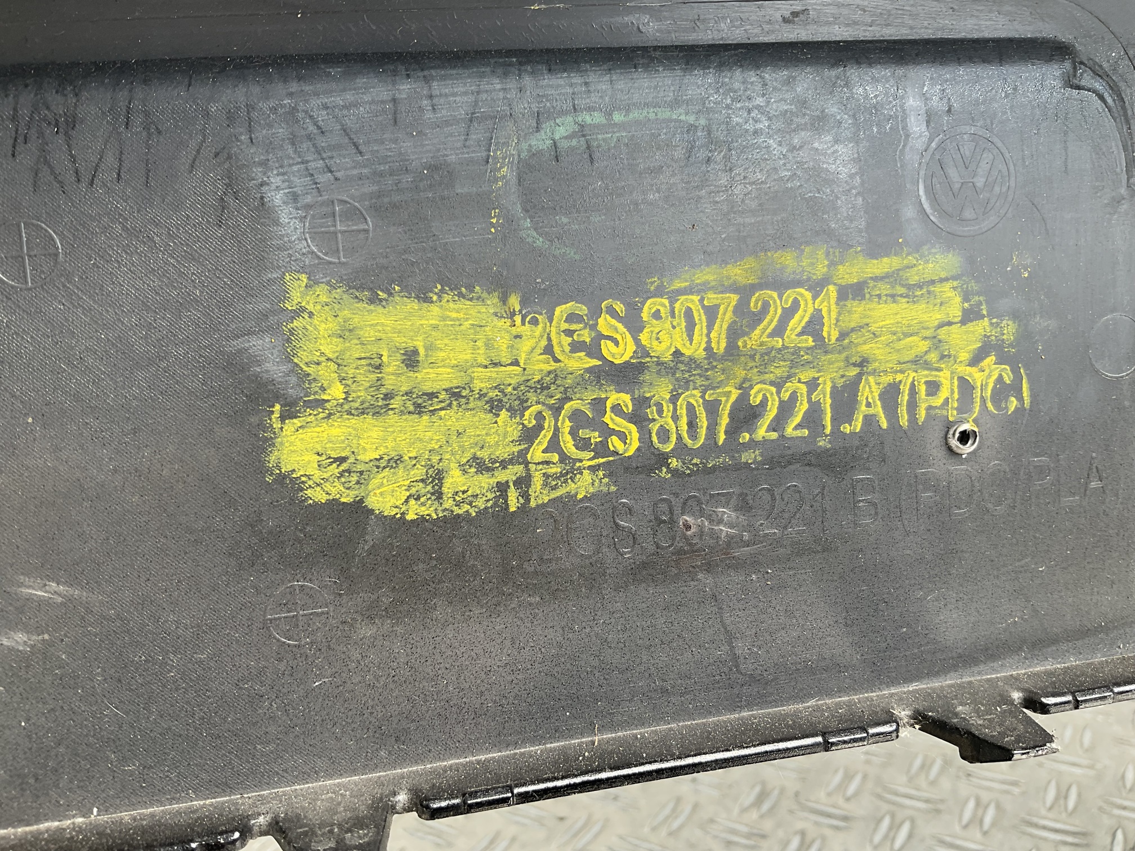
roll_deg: +1.6
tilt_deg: -11.5
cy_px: 426
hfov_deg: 61.7
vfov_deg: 48.2
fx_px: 951
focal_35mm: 29
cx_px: 568
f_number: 1.8
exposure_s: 1/106
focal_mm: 3
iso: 16
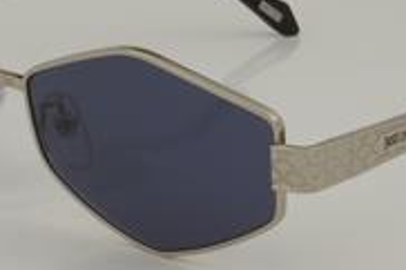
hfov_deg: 12.5
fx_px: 1859
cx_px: 232
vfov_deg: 8.3
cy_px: 107
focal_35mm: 165
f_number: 36
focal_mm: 50
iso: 100
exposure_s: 1/3
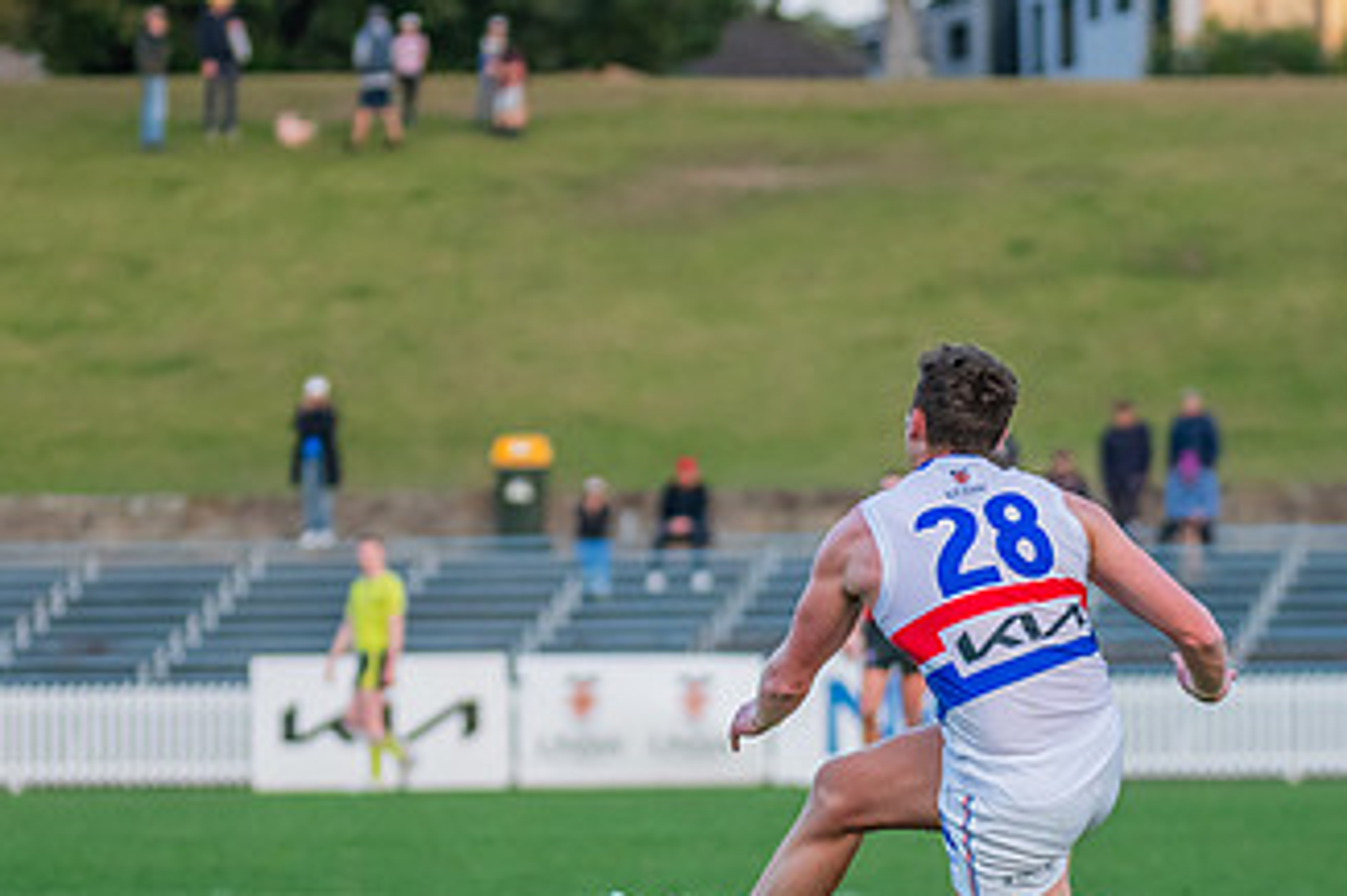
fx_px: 13799
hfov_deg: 5.6
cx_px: 711
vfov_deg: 3.7
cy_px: 786
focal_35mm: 369
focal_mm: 180
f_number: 4
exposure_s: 1/1250
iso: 2000
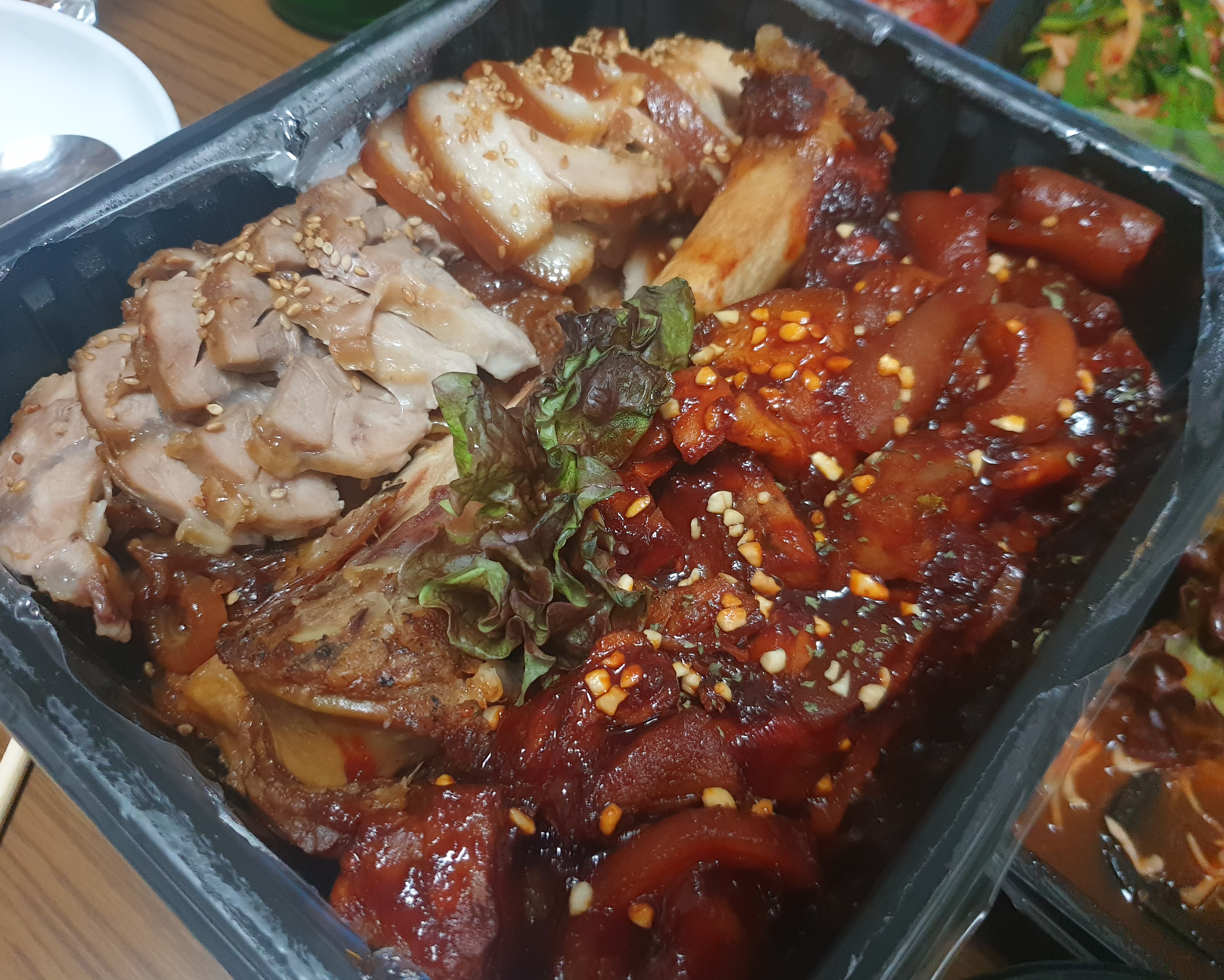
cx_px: 580
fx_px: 1014
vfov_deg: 51.5
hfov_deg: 62.2
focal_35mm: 28
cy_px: 479
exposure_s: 1/60
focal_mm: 4.3
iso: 400
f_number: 1.5
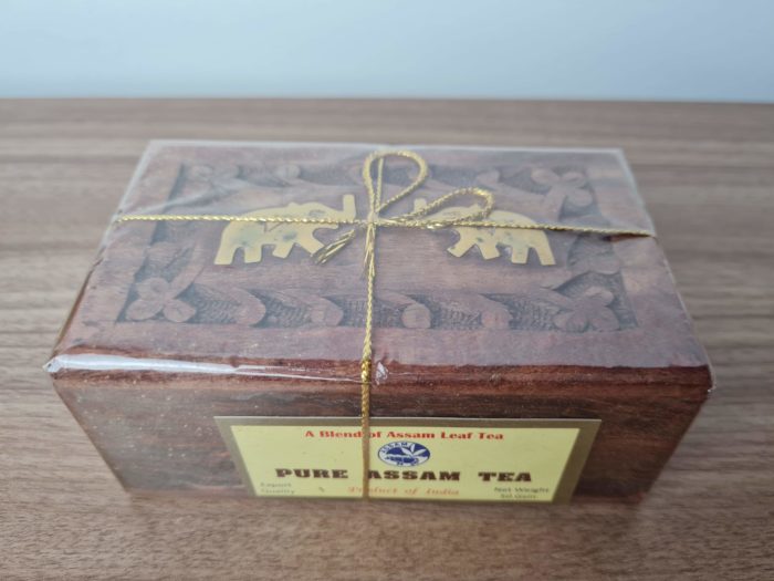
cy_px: 290
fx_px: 581
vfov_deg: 53.1
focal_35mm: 26
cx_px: 387
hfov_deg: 67.3
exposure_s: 1/120
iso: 64
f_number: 1.8
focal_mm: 5.4
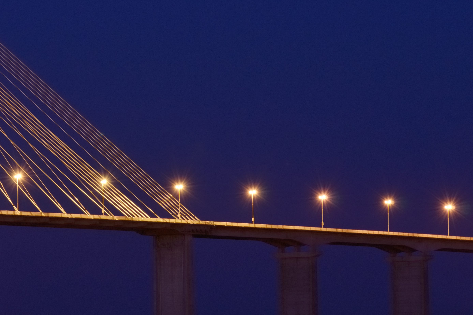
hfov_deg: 11.0
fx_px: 2444
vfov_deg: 7.4
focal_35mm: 186
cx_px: 104
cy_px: 154
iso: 100
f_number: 11
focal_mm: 70
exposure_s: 15
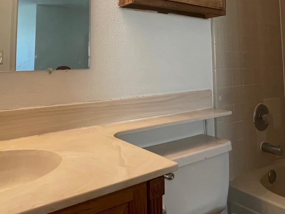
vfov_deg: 42.9
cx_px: 170
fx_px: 255
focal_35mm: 31
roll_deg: +0.5
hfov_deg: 57.9
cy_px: 36
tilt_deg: +5.8
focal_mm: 1.54
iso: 500
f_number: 2.4
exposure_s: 1/60
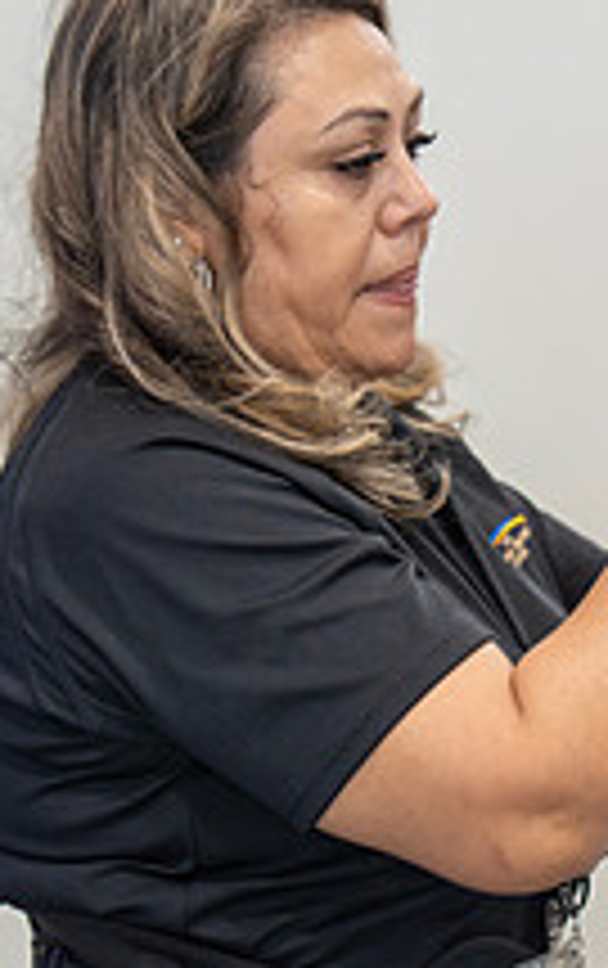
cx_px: 527
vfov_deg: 11.6
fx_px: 4783
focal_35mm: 181
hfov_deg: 7.3
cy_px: 531
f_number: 3.2
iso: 800
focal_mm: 85
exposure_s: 1/125
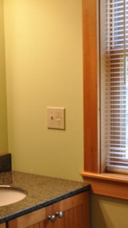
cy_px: 127
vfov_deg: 28.6
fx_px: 446
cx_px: -38
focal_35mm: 74
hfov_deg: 15.5
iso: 400
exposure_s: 1/80
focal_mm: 27
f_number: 4.5
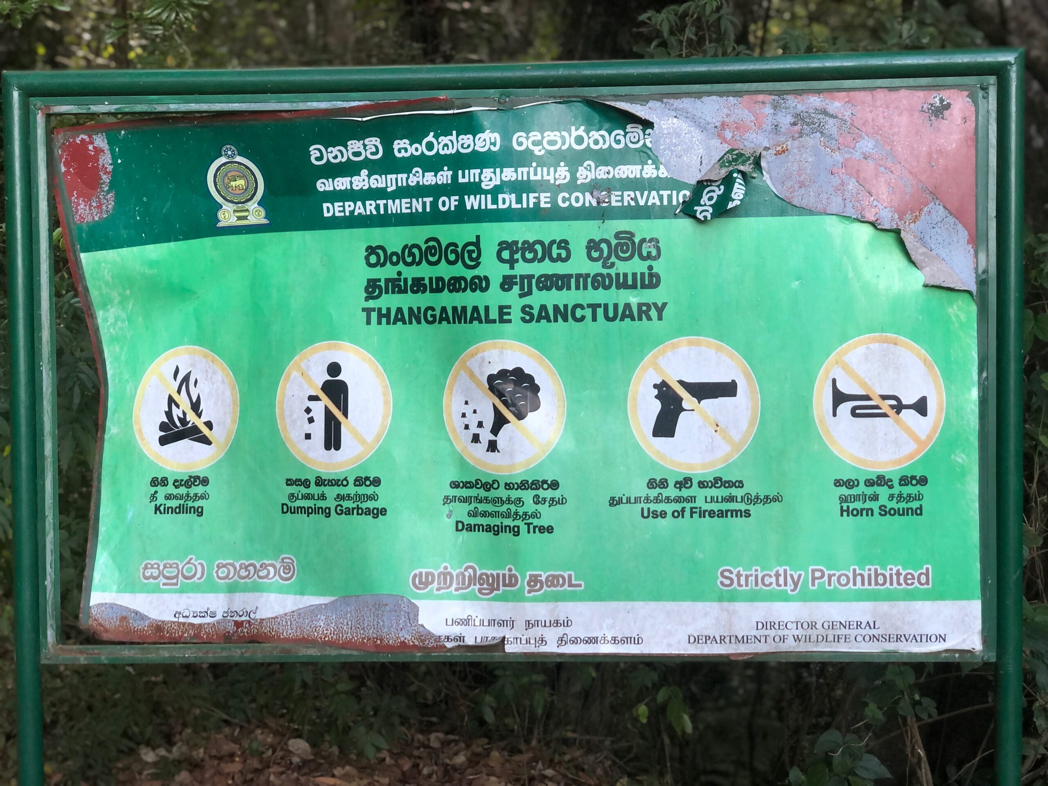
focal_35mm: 52
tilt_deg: -2.8
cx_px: 524
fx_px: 1574
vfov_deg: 28.0
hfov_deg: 36.8
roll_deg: +3.3
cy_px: 393
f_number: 2.4
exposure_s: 1/60
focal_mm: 6
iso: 40
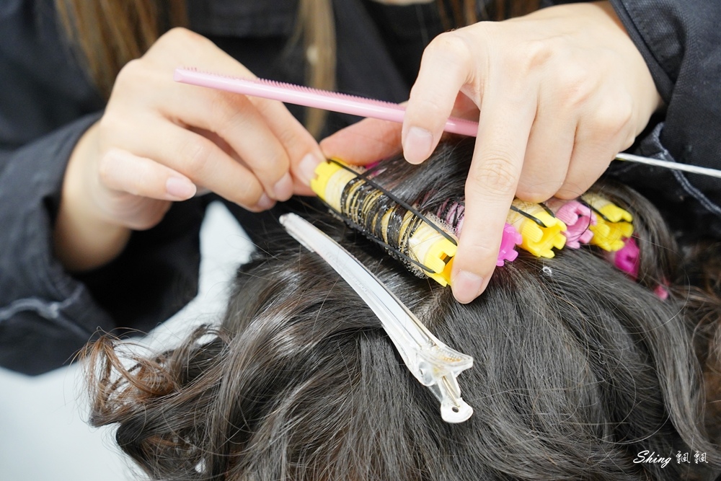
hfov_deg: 21.5
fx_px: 1903
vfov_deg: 14.4
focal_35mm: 95
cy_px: 240
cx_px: 360
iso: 1600
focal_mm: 95
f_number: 5.6
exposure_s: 1/100
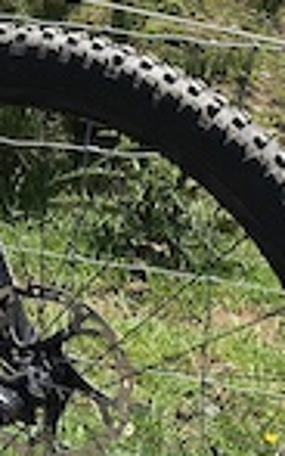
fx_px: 2073
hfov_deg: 7.4
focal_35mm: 167
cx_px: -356
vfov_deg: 12.2
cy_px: -109
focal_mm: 4.15
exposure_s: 1/1183
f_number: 2.2
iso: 25
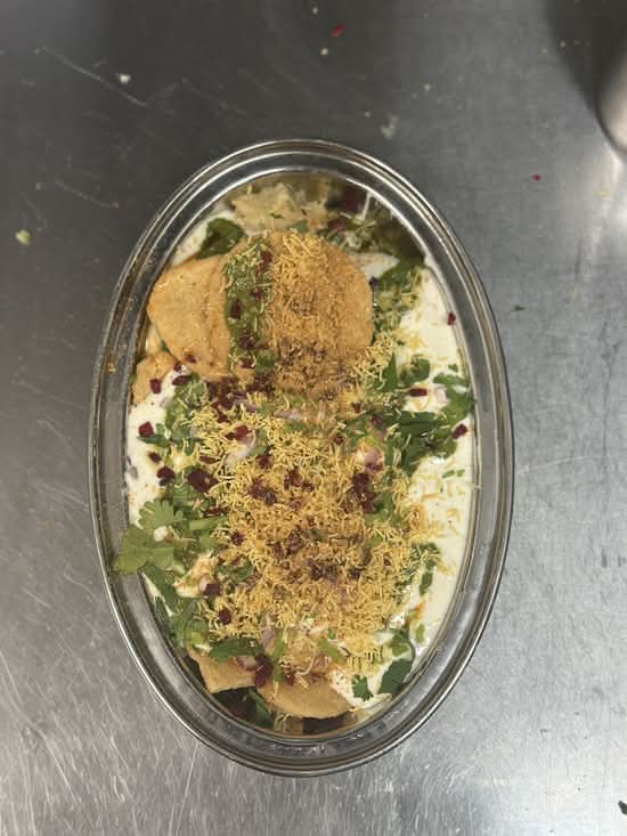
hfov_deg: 30.3
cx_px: 314
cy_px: 418
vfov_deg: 39.7
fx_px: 1159
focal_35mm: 48
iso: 64
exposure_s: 1/50
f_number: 1.78
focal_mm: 6.86
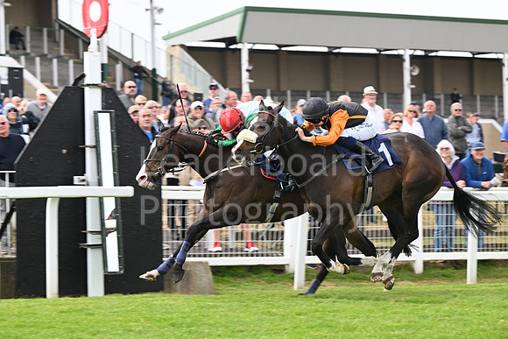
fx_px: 1905
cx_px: 254
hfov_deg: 15.2
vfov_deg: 10.2
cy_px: 170
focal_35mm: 135
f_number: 6.3
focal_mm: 135
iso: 400
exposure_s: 1/640
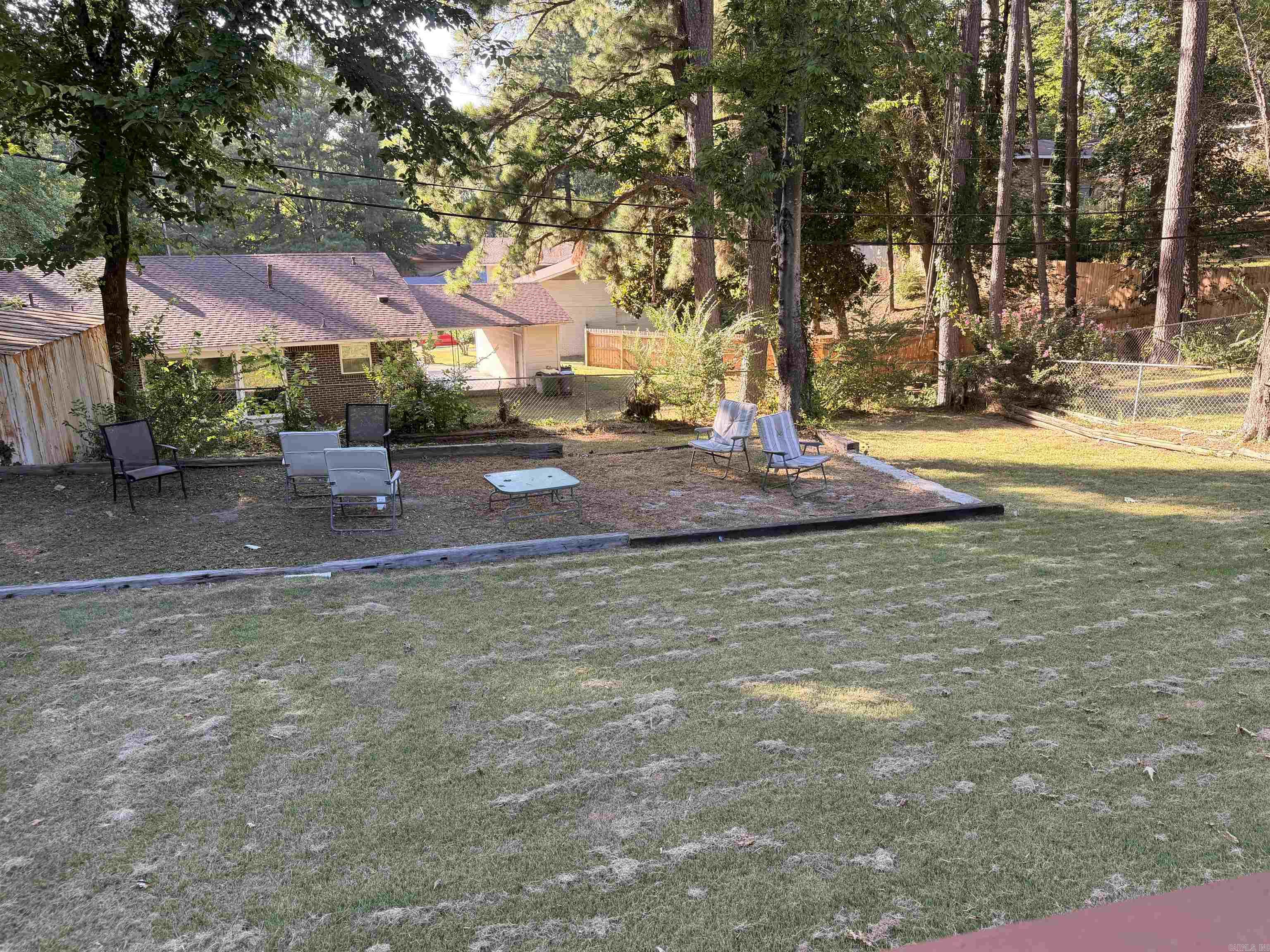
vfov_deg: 56.8
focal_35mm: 24
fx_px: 881
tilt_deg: -15.7
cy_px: 476
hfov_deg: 71.6
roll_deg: +0.4
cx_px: 635
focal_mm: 6.76
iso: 80
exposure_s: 1/251
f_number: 1.78
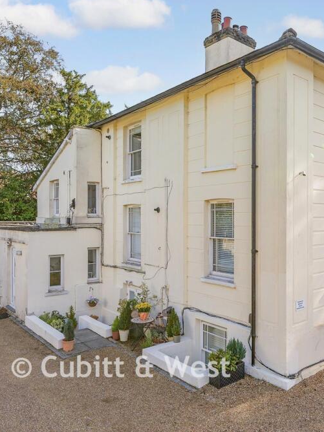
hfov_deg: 48.5
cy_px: 216
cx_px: 226
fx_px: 349
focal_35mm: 28
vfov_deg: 63.4
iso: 100
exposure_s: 1/80
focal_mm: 19
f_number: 8
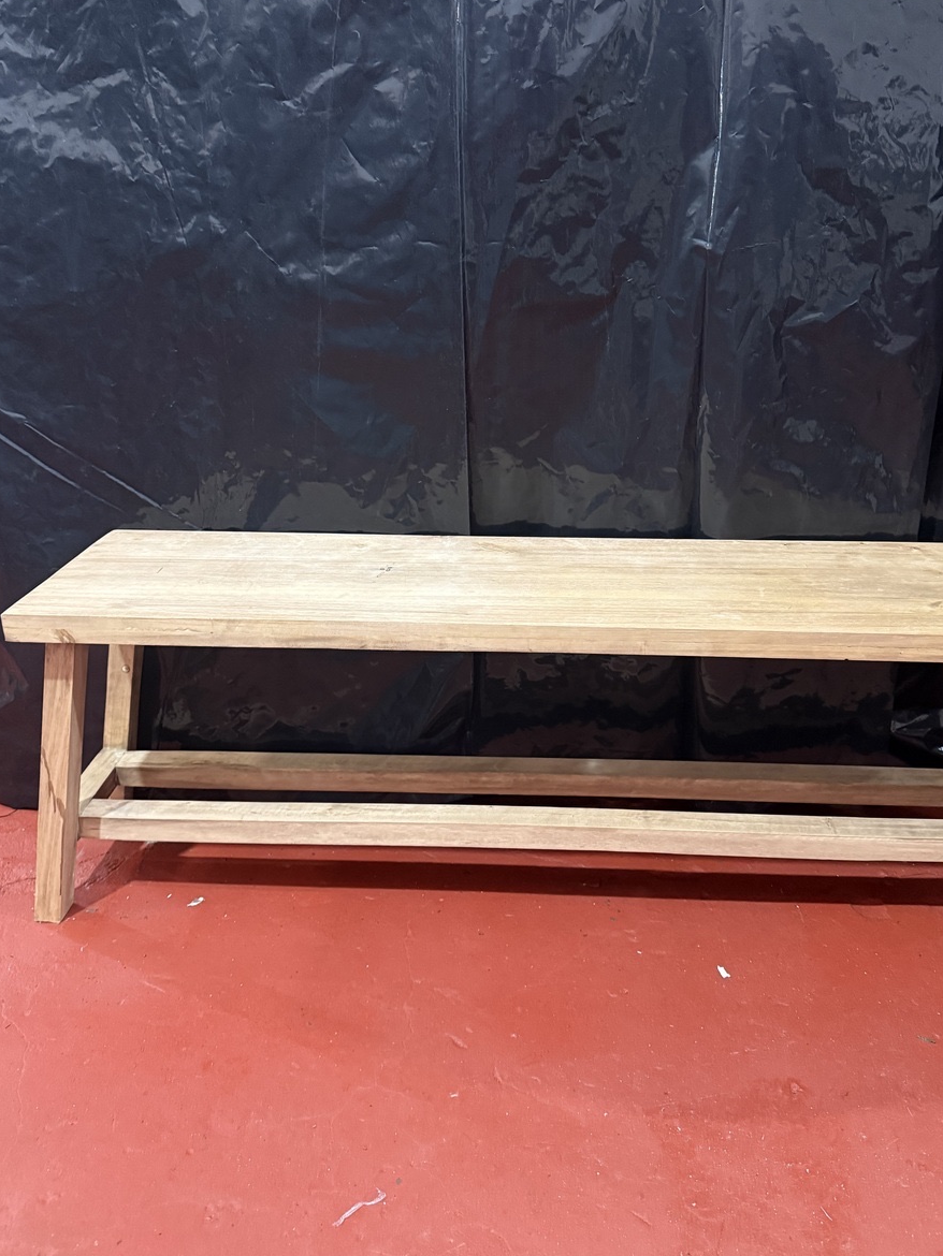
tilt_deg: -20.0
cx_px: 540
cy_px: 563
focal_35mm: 28
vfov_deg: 63.3
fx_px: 1017
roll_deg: -0.3
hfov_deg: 49.6
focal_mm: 6.76
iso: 640
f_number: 1.78
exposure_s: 1/33
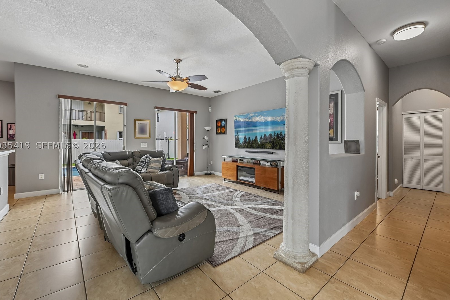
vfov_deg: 77.3
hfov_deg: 100.4
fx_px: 187
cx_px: 217
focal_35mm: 15
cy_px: 145
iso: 320
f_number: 9
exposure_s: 1/80
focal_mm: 14
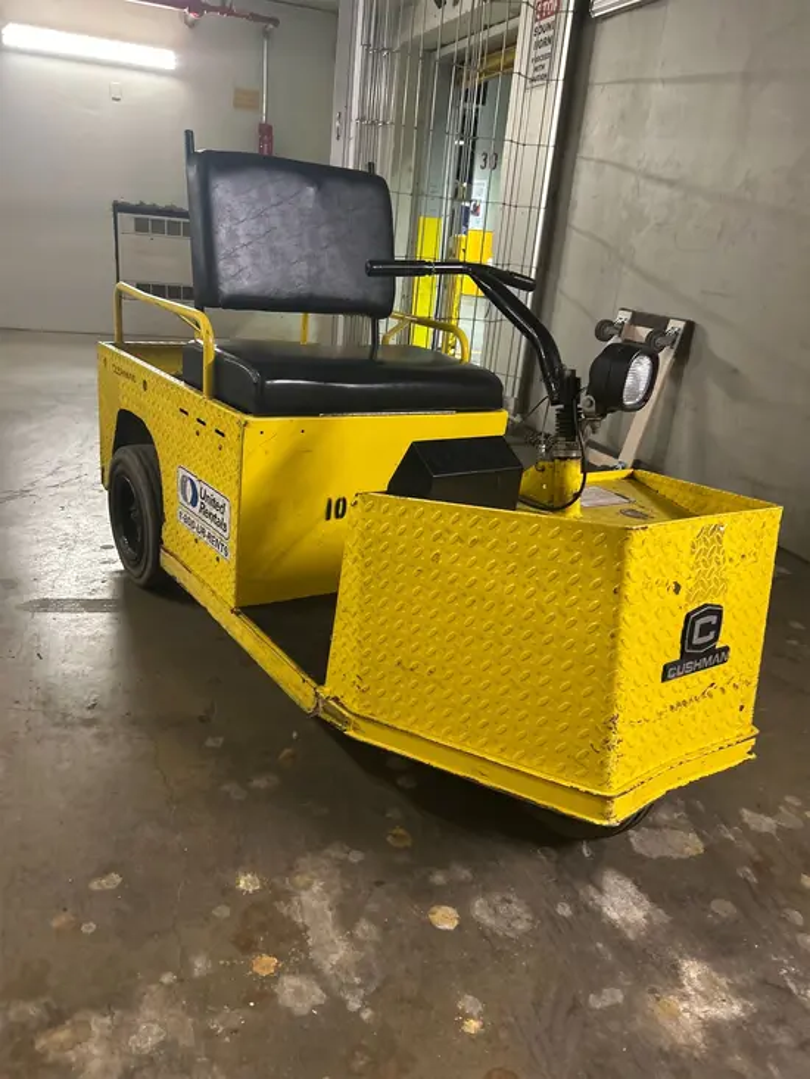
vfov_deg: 67.3
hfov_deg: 53.1
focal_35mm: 26
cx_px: 405
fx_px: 811
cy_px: 540
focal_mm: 5.7
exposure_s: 1/60
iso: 400
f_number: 1.5
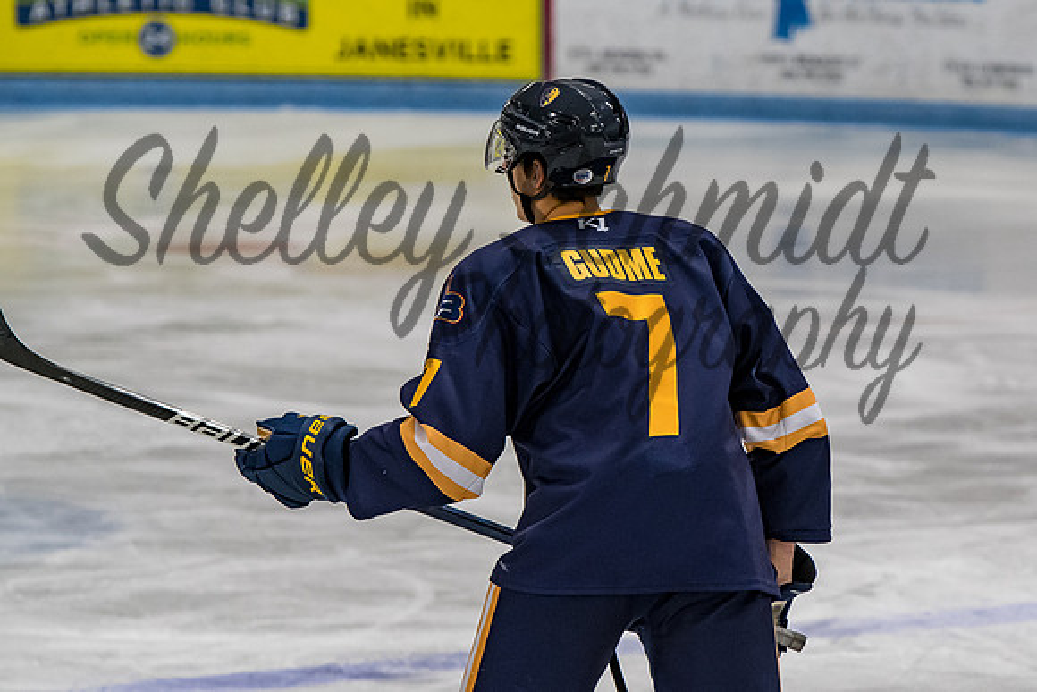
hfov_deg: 6.4
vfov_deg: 4.3
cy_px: 332
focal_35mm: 323
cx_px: 602
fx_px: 9295
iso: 2500
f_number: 4
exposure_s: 1/800
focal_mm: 185
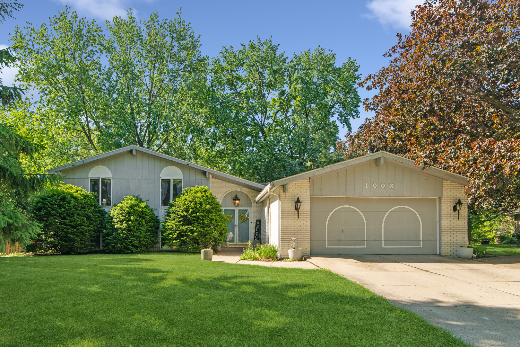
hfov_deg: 81.2
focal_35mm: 21
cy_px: 174
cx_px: 260
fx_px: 303
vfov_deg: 59.5
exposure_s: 1/60
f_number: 8
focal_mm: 14
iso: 250
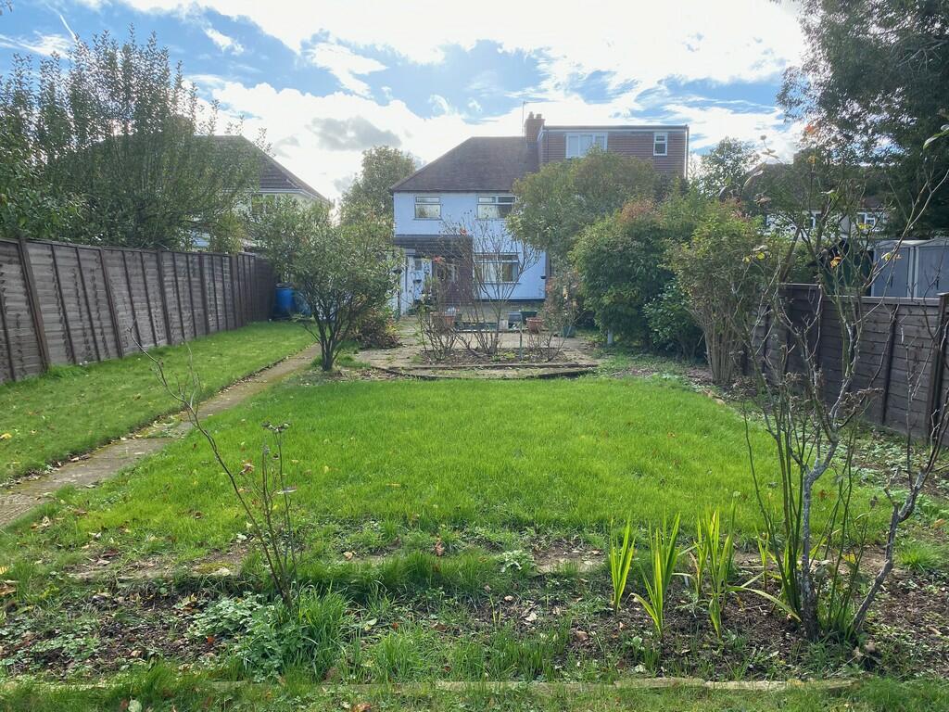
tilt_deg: -5.9
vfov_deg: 53.1
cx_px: 474
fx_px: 713
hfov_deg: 67.3
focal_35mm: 26
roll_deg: +0.5
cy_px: 356
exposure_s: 1/912
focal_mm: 4.25
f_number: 1.8
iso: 32
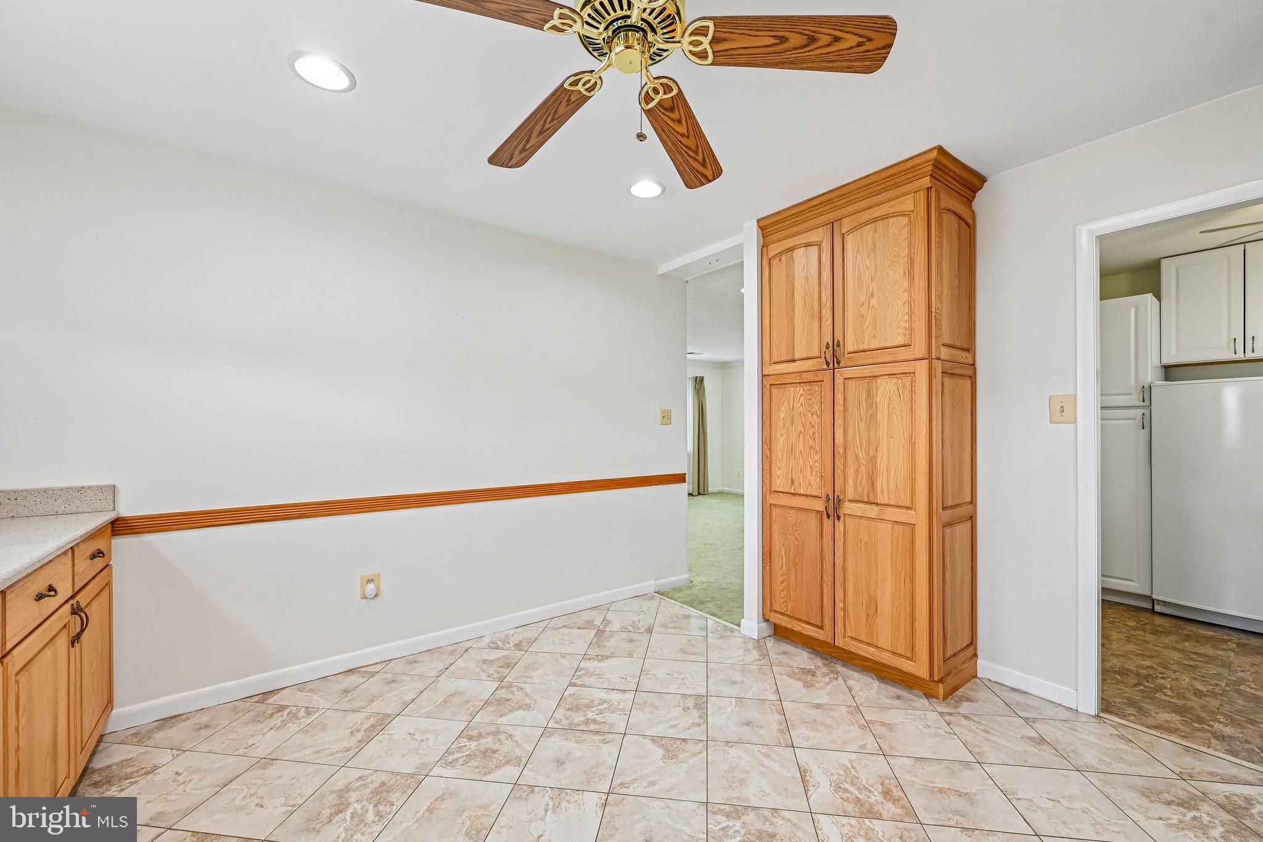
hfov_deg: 104.3
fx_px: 491
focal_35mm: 14
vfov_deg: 81.2
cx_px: 632
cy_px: 421
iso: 180
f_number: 8
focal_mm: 14
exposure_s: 1/15
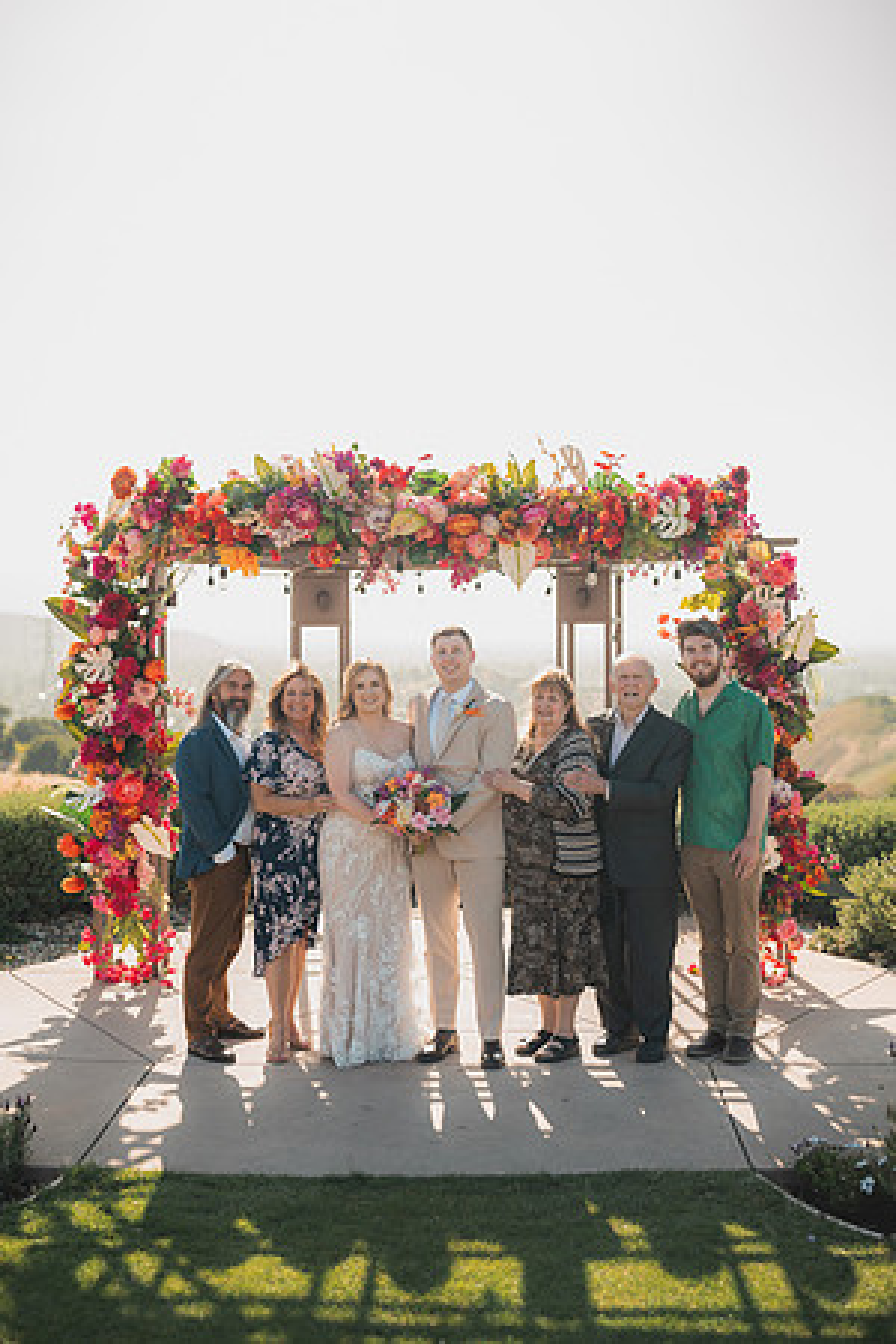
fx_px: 1867
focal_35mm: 50
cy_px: 672
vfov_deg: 39.6
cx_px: 448
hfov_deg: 27.0
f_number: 2
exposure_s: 1/1000
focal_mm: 50
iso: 50
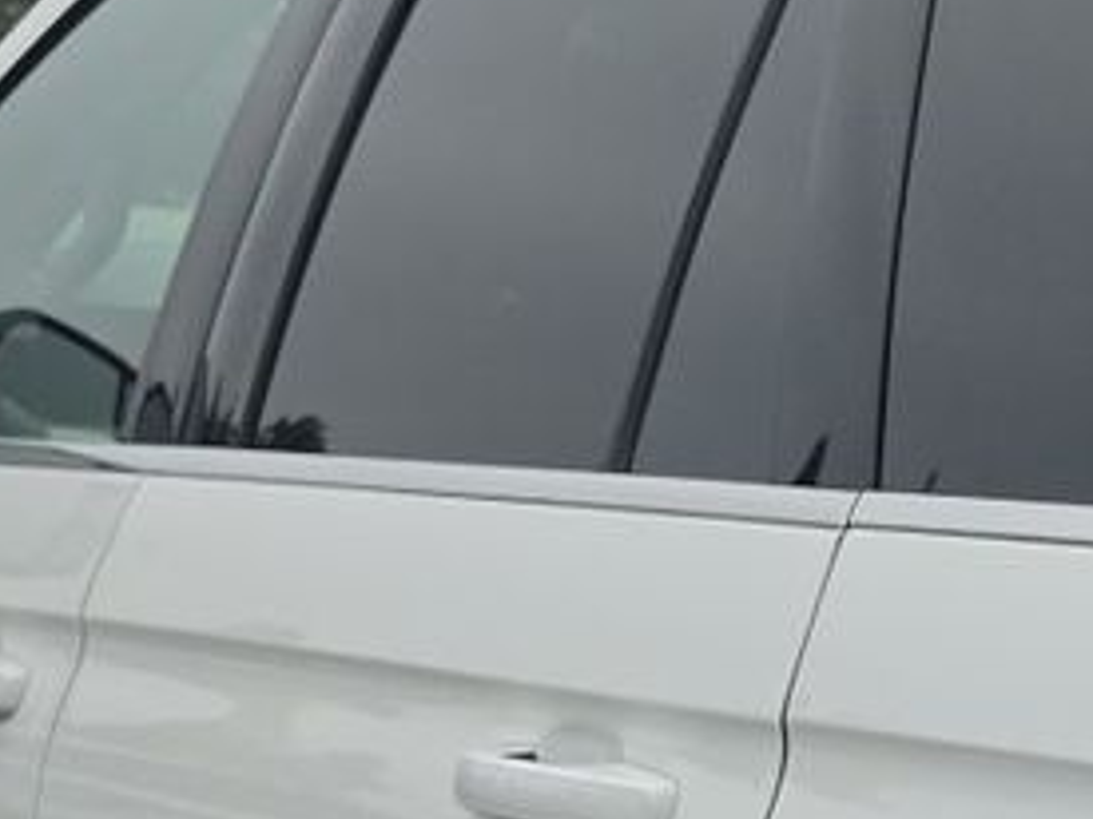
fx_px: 4229
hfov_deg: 13.0
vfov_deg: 10.8
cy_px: 1050
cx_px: 2118
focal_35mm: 134
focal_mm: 6.5
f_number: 1.4
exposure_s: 1/2270
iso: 63
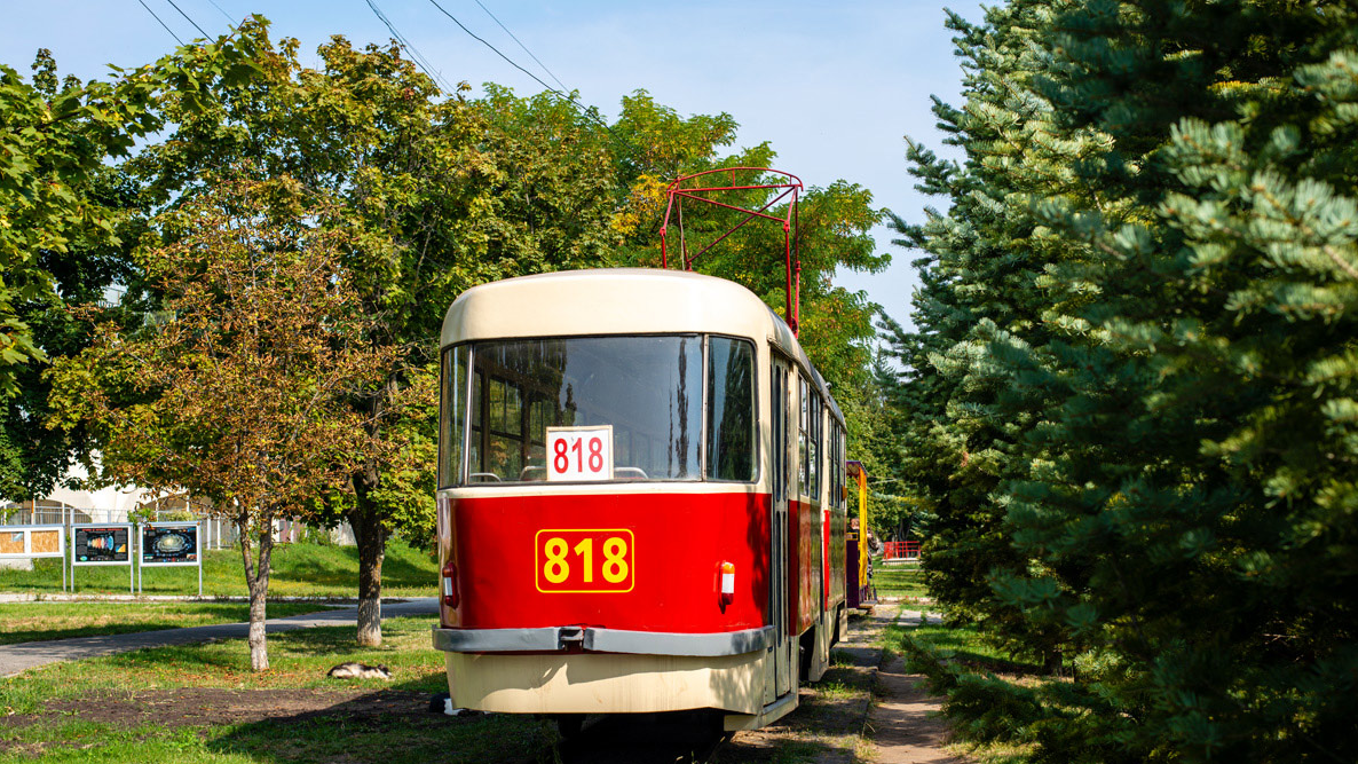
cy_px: 422
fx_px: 1908
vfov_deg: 22.6
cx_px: 682
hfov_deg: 39.2
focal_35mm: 53
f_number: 5.6
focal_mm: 50
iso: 125
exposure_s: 1/400
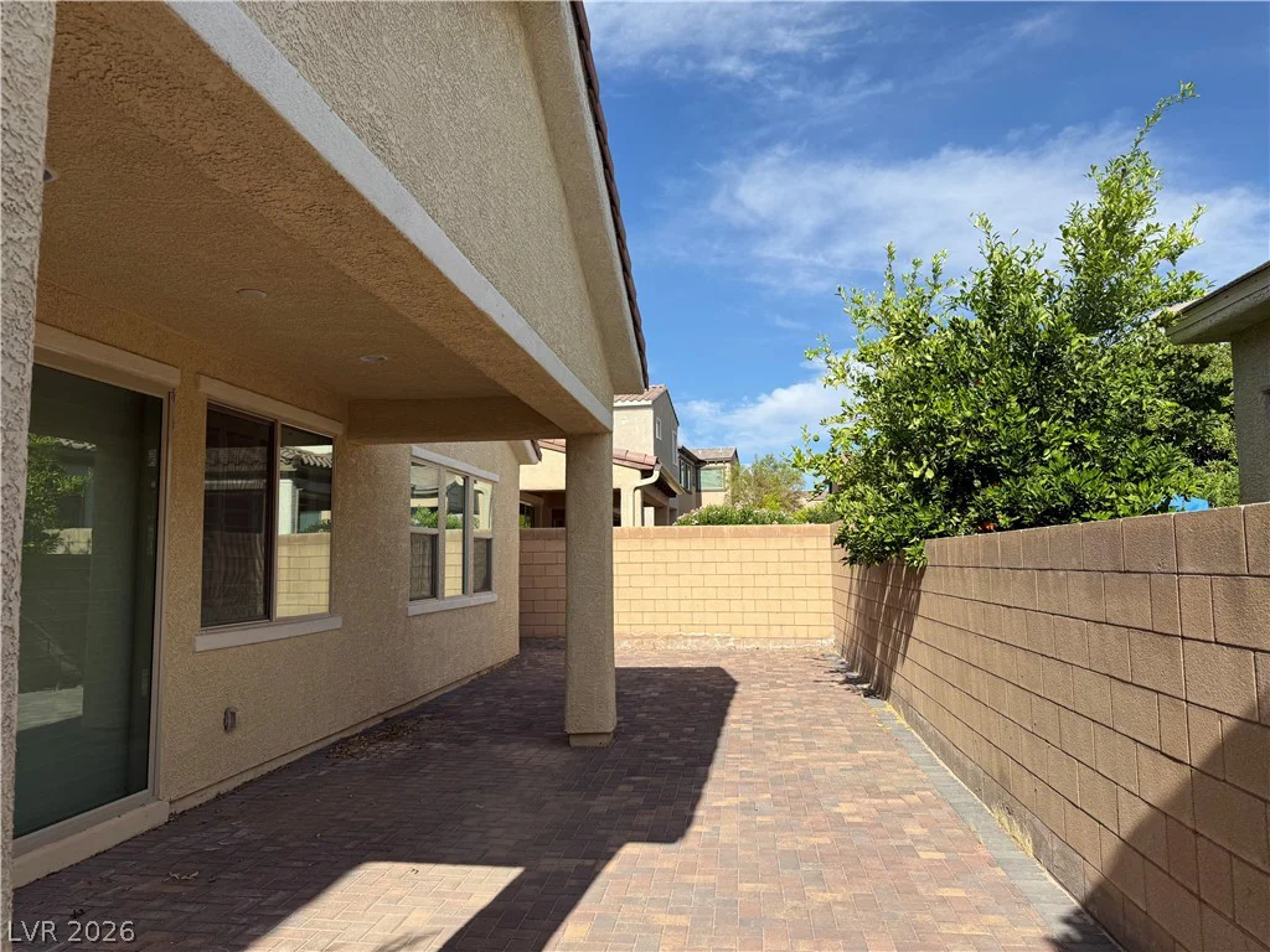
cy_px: 476
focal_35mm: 24
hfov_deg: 71.6
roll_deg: +0.6
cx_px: 635
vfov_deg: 56.8
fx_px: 881
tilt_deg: +5.5
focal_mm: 6.76
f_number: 1.78
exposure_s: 1/4405
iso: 80
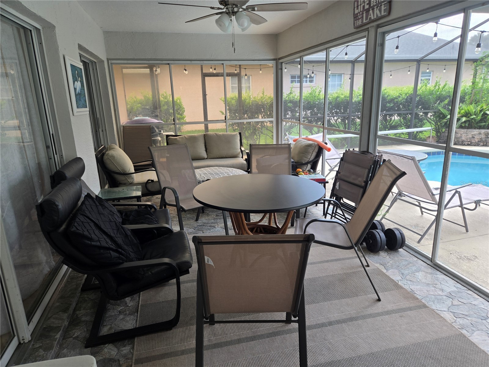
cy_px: 184
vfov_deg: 58.9
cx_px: 244
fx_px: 325
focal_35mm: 23
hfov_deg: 73.9
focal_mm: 5.4
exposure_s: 1/120
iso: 50
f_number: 1.8
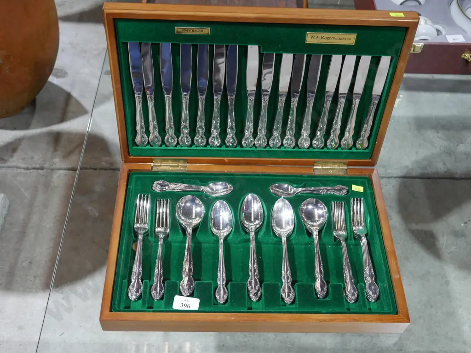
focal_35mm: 40
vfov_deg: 36.0
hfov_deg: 46.8
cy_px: 176
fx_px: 544
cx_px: 236
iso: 800
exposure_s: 1/60
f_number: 4.5
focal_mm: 20
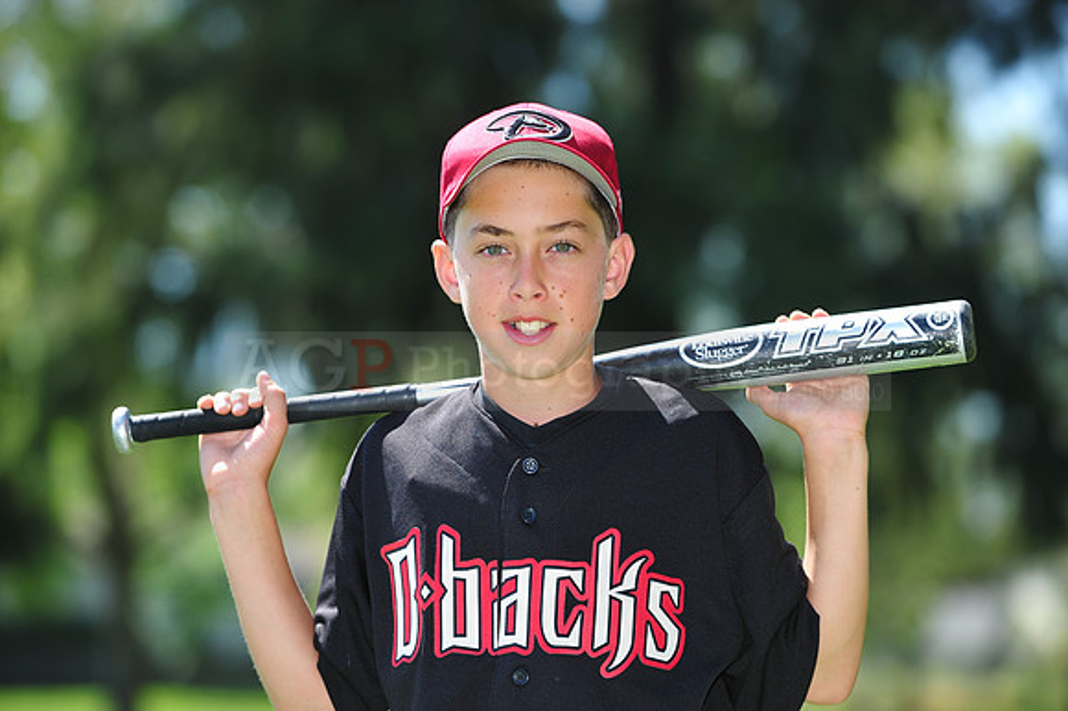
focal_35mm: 200
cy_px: 356
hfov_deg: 10.3
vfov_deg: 6.9
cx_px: 534
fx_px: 5930
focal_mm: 200
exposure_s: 1/500
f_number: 4.5
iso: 200
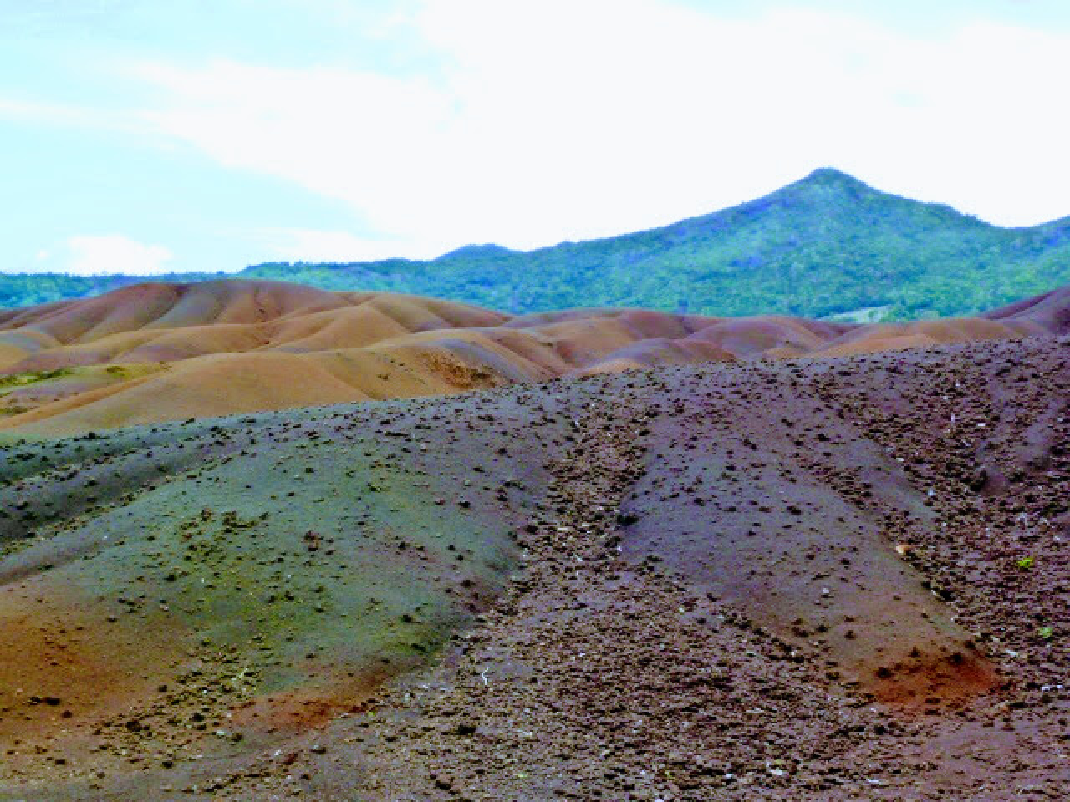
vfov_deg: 28.0
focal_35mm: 52
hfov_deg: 36.8
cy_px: 401
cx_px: 535
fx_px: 1607
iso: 125
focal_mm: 8.5
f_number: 3.8
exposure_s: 1/160
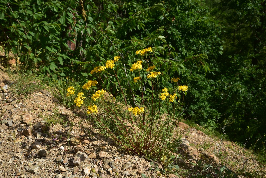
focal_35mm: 32
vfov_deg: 41.1
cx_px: 133
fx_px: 236
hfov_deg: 58.7
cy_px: 89
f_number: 9
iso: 160
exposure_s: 1/500
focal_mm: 32
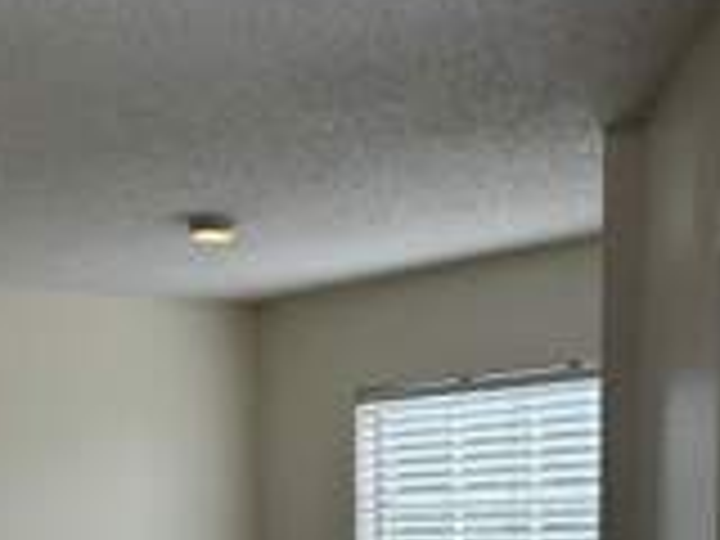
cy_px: 747
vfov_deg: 17.5
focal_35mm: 78
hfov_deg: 24.5
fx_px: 1622
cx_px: 117
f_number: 1.5
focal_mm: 5.7
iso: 40
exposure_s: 1/275
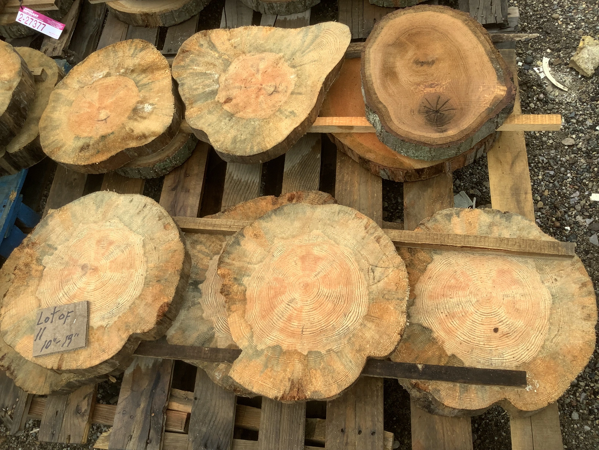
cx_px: 300
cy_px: 225
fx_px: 536
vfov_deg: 45.4
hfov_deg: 58.4
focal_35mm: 31
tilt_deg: -61.0
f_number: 2.4
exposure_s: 1/291
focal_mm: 3.3
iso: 25
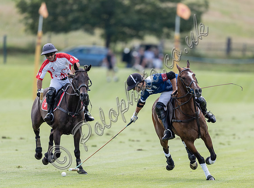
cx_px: 149
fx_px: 5509
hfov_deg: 2.6
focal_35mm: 755
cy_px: 99
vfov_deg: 2.0
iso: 400
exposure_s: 1/1250
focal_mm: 500
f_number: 4
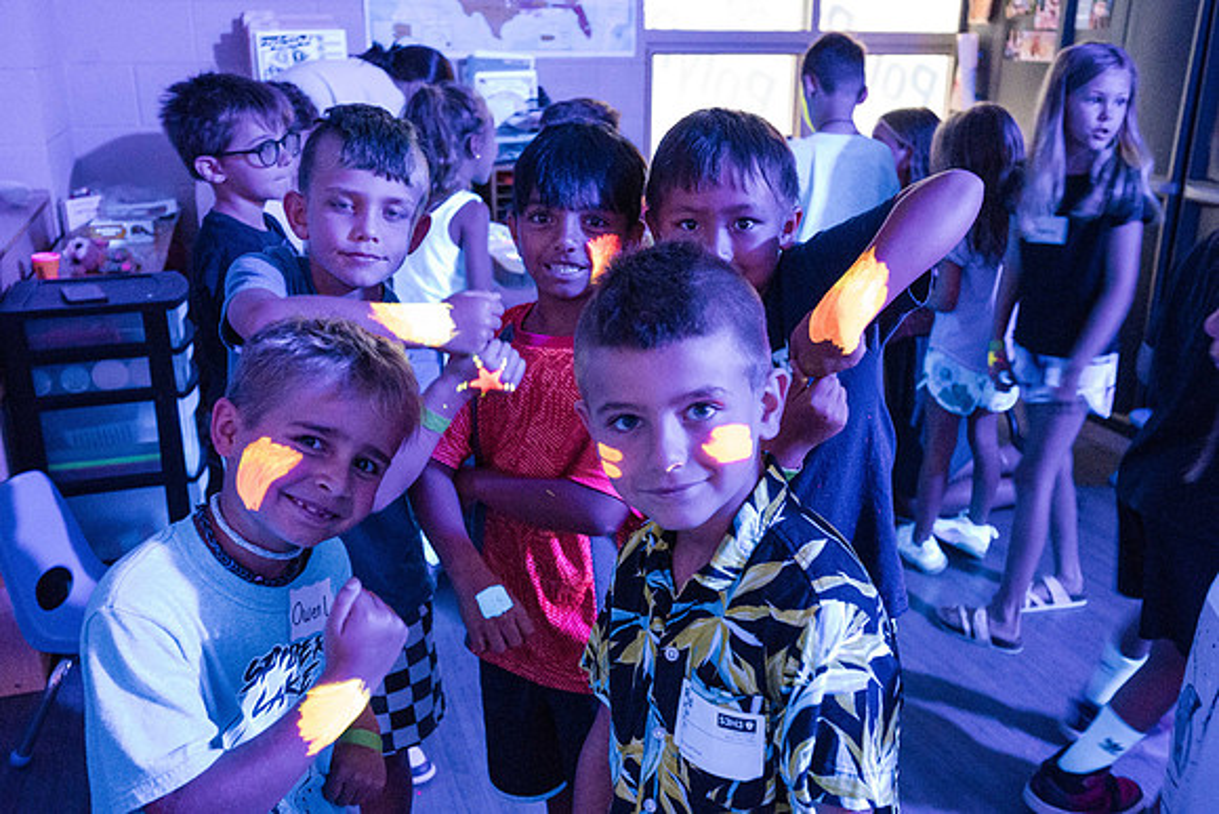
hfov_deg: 59.7
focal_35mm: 31
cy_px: 403
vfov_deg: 41.9
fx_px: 1062
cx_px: 610
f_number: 4
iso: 25600
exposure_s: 1/13
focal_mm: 30
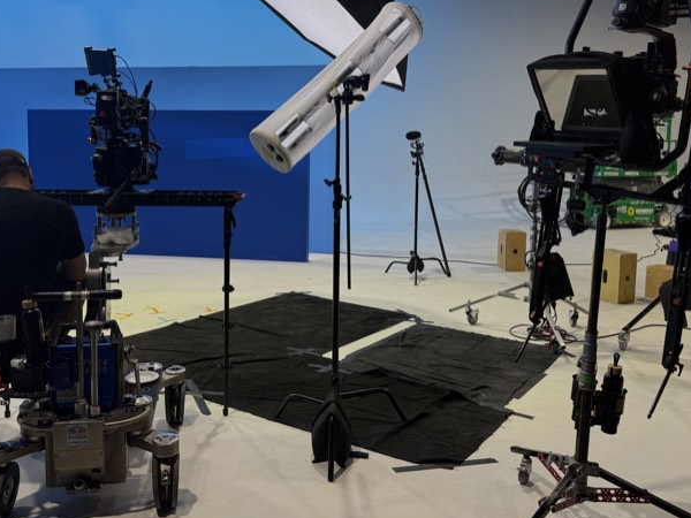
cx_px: 296
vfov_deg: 43.8
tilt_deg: -4.8
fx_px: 639
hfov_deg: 56.6
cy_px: 198
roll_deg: -0.4
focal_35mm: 32
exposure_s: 1/120
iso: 64
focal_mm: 6.76
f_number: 1.78
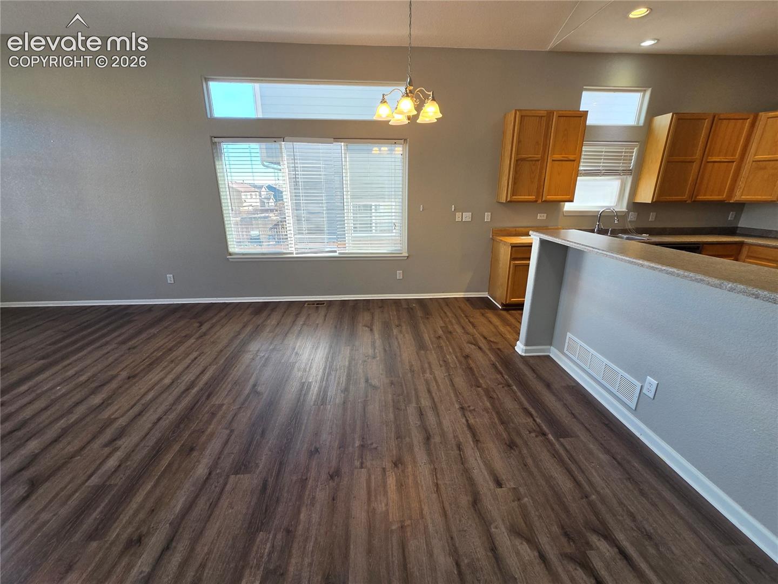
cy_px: 292
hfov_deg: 106.2
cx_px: 389
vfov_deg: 89.9
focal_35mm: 13
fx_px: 292
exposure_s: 1/120
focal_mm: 2.2
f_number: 2.2
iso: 80
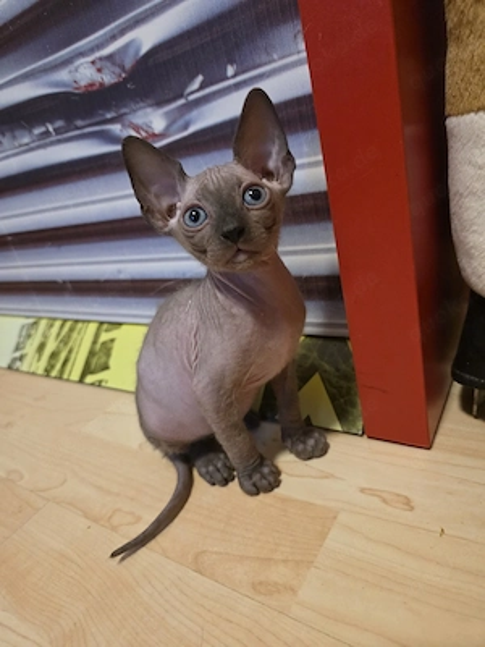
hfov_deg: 58.9
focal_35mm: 23
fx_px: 430
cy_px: 324
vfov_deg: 73.9
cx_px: 242
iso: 1250
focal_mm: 6.3
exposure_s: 1/101
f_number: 1.7
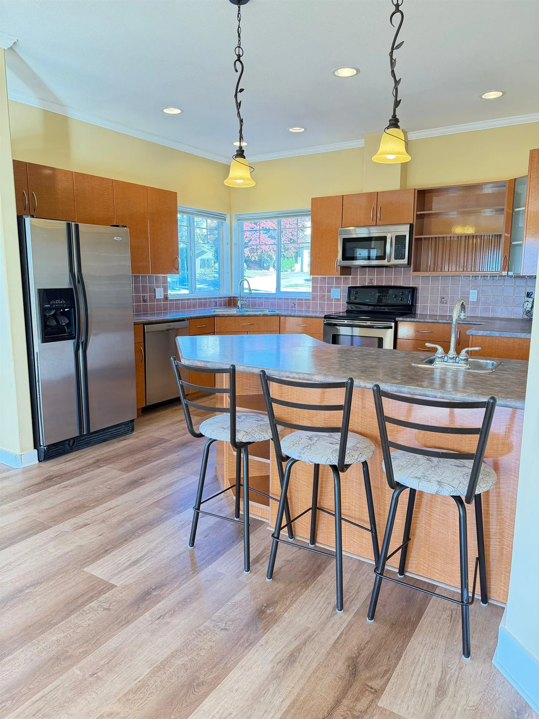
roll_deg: -0.6
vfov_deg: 71.6
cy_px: 360
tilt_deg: -10.0
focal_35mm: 24
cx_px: 270
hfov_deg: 56.8
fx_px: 498
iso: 320
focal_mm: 6.76
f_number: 1.78
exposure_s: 1/120
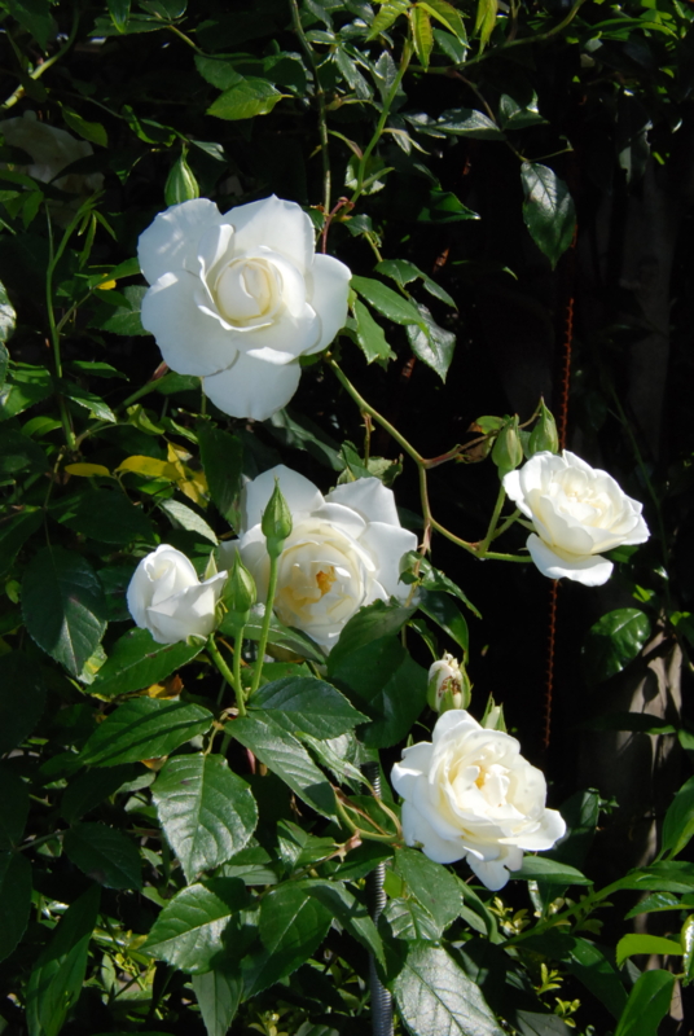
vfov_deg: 27.0
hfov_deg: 18.2
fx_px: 2161
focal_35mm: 75
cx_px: 347
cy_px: 518
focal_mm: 50
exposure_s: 1/200
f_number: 29
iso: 800
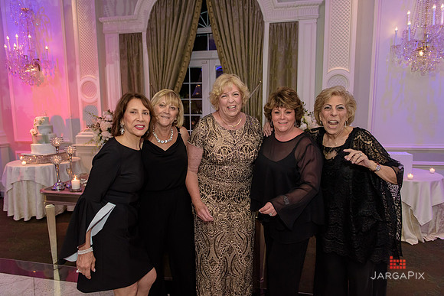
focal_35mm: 24
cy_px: 148
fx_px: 296
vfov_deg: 53.2
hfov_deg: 73.7
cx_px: 222
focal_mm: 24
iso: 1600
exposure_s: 1/125
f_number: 3.2
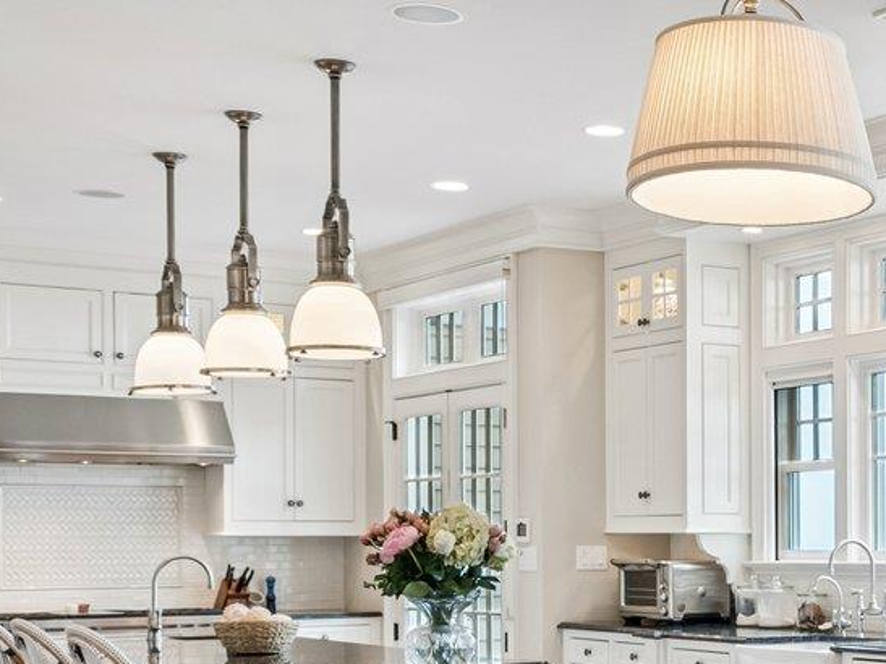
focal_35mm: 72
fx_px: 1842
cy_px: 561
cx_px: 1080
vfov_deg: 20.1
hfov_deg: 24.4
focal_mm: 20
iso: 250
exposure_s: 1/10
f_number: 9
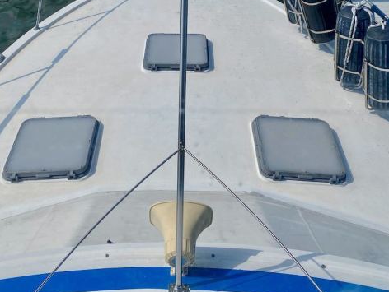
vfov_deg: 31.9
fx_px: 495
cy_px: 49
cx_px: 183
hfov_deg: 42.9
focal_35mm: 44
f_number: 1.8
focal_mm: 4.25
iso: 32
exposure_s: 1/6803
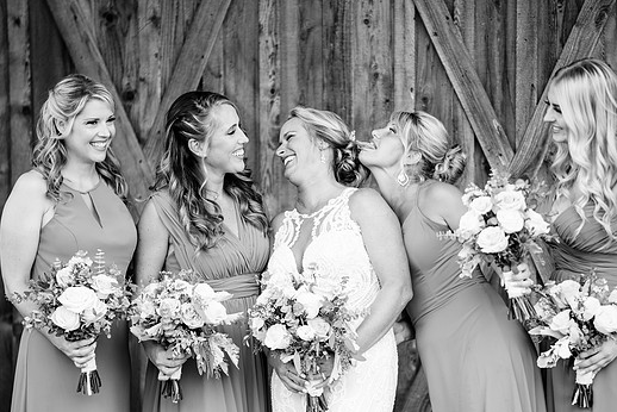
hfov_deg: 9.0
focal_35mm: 228
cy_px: 241
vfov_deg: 6.0
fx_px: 3910
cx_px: 356
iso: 125
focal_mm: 189
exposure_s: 1/250
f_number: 2.8
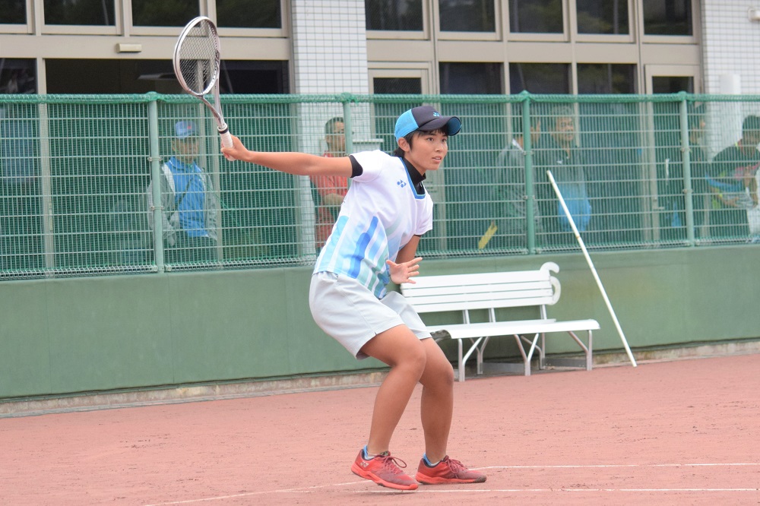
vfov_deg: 10.7
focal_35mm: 128
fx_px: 2691
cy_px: 253
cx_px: 380
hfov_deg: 16.1
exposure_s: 1/1600
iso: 1250
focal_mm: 85
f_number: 4.5
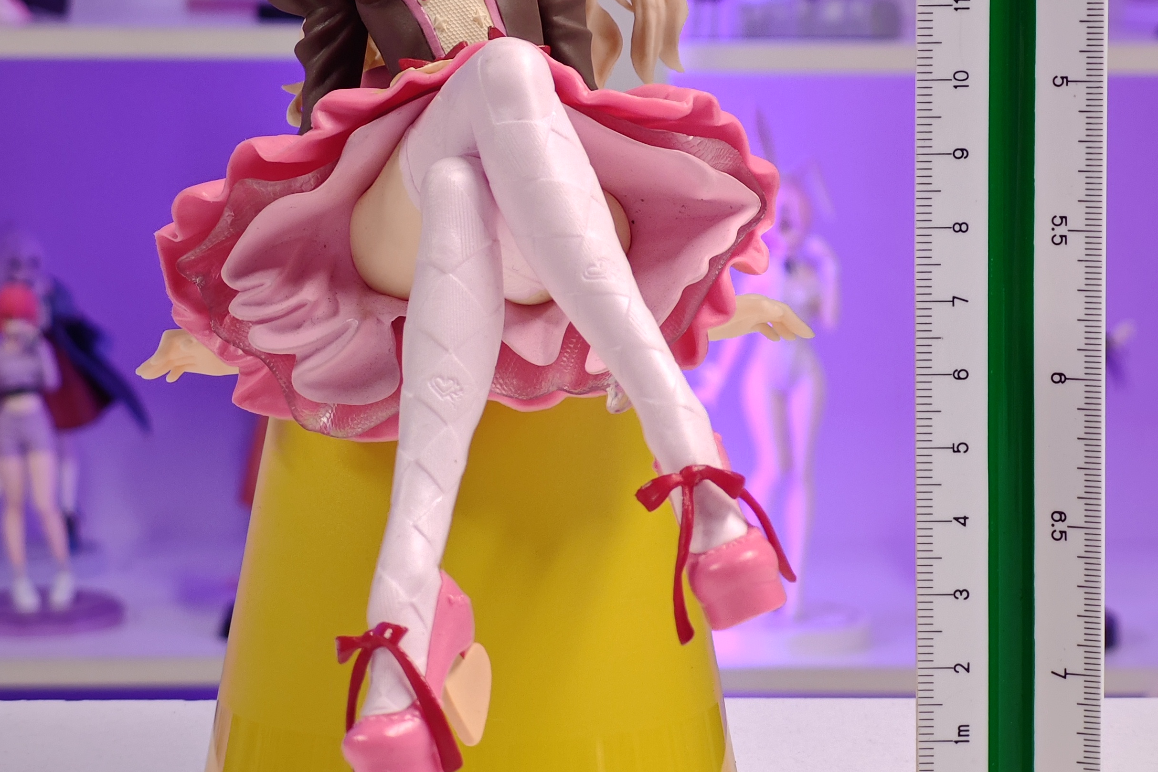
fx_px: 3603
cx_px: 576
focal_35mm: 112
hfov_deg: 18.3
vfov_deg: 12.2
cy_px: 247
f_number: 2.4
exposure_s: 1/18.7
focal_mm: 7.48
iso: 400
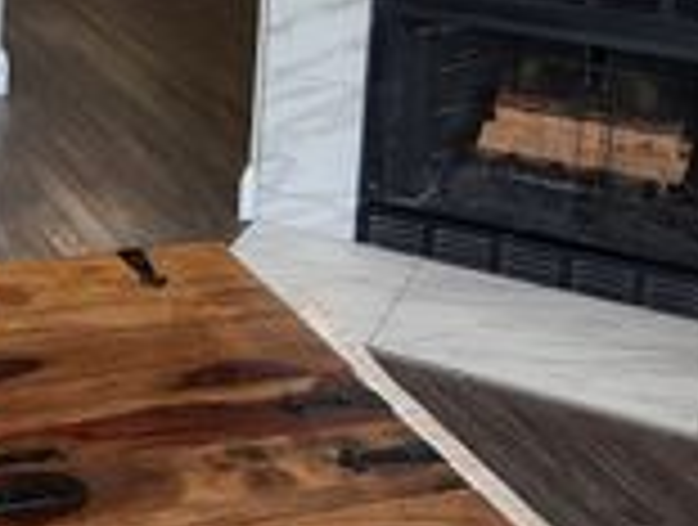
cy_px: -119
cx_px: -18
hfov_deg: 24.9
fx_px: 1496
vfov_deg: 18.8
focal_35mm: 74
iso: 160
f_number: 1.8
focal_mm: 5.4
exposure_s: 1/120
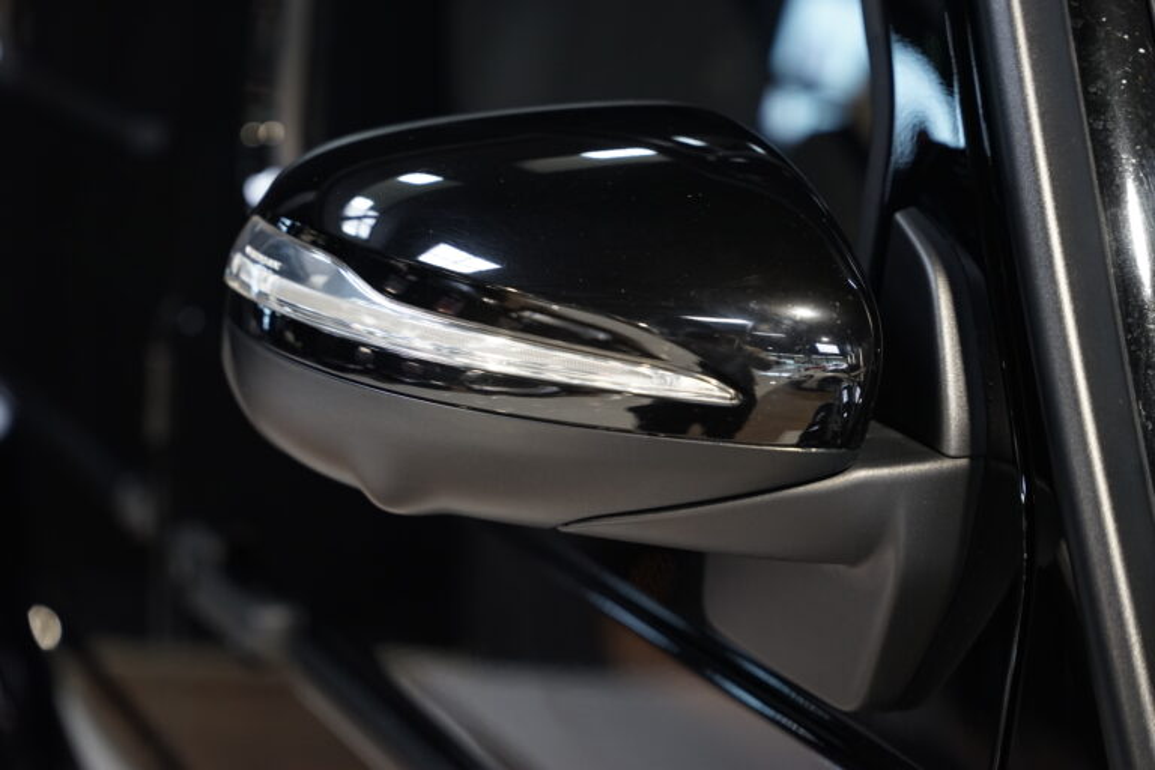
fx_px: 2162
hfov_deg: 29.9
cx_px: 578
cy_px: 385
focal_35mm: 67
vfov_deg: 20.2
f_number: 2.8
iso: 1250
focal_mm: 67.4
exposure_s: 1/80
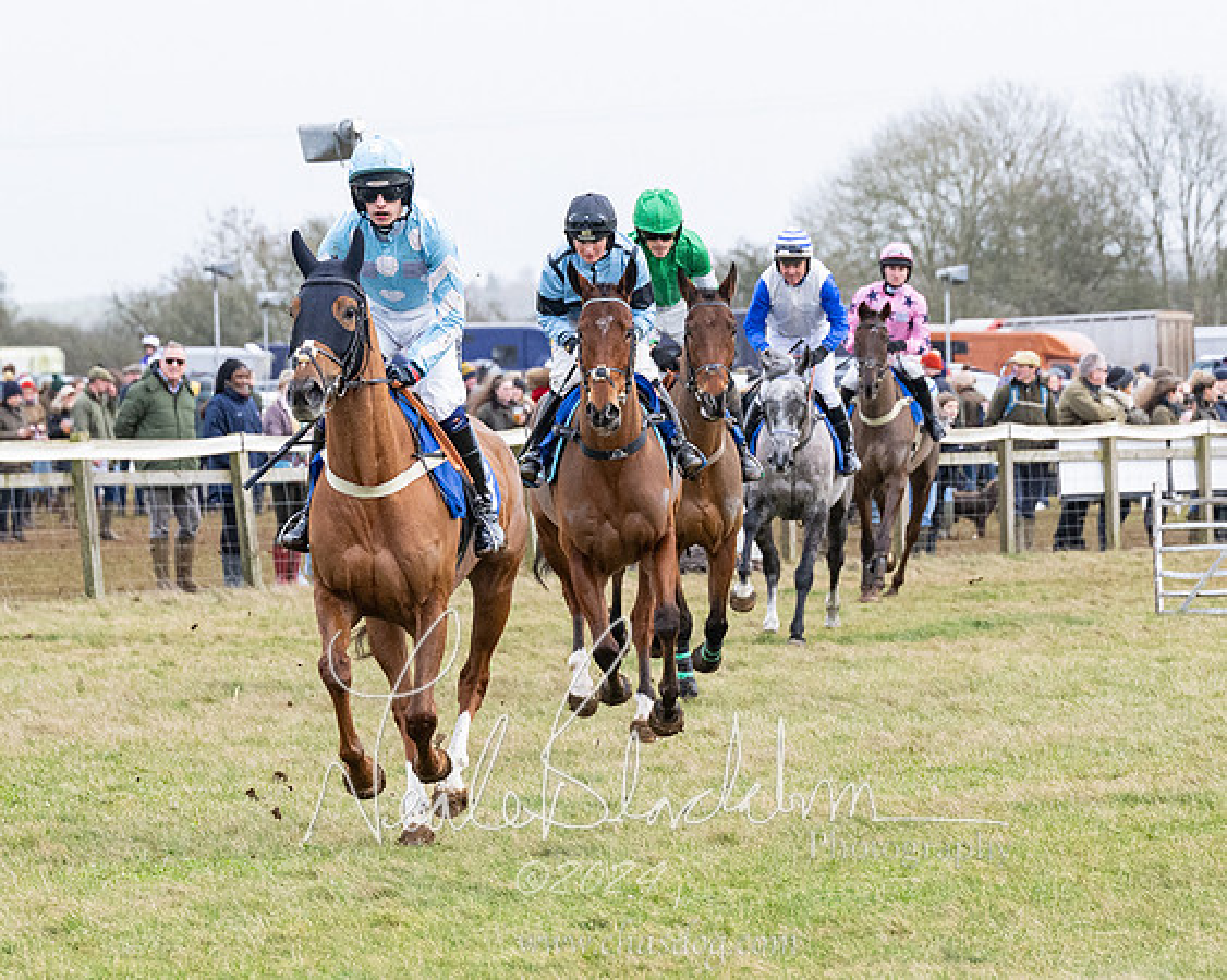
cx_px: 514
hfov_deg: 8.7
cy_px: 584
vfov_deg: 7.0
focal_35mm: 222
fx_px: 8042
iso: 800
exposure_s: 1/1250
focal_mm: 96
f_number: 4
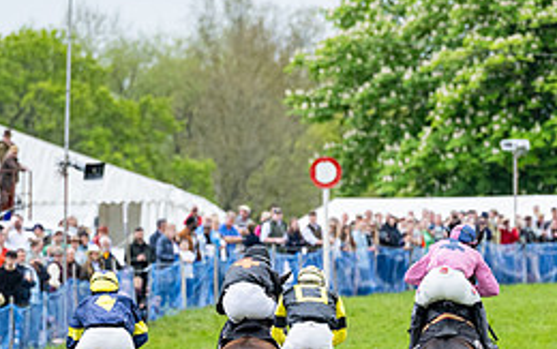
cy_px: 420
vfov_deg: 2.2
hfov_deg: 3.5
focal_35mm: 599
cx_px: 302
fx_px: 9101
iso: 1000
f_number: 4
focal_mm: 200
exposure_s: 1/1600
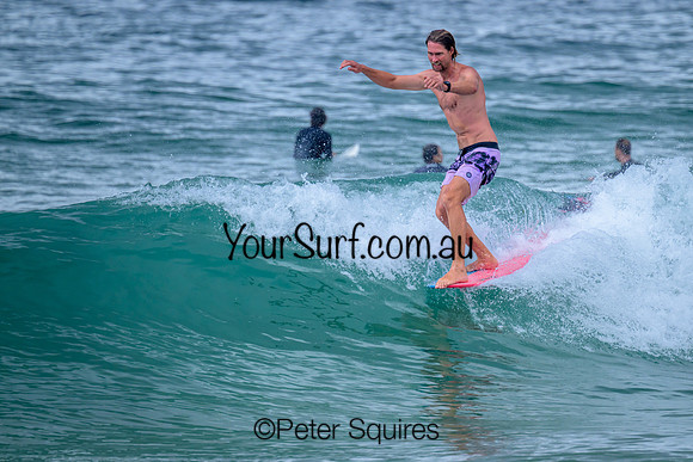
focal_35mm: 591
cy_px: 221
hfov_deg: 3.5
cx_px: 427
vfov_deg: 2.3
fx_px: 11385
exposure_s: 1/2000
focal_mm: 480
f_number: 7.6
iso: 900
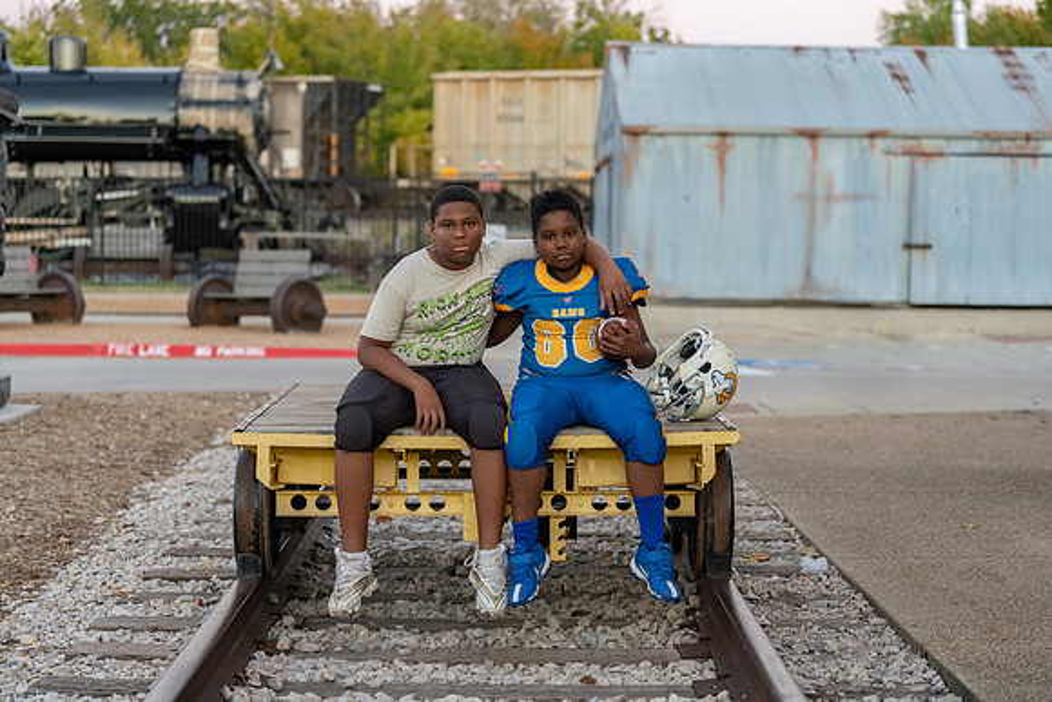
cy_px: 351
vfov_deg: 17.7
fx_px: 2253
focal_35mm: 77
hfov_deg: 26.3
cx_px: 526
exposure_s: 1/320
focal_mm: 74
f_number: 2.8
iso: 2500
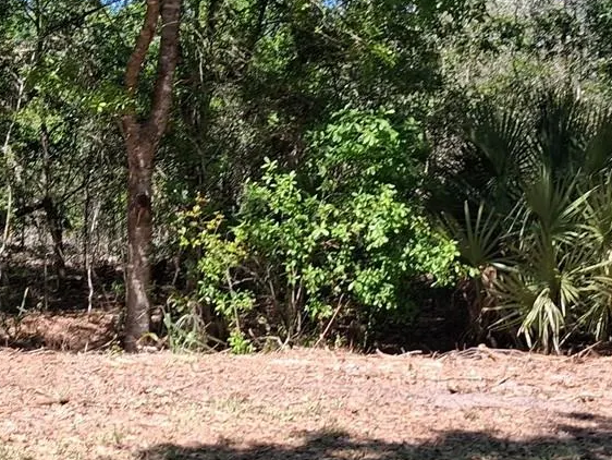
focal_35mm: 74
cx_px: 210
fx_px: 1309
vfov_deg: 19.9
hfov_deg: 26.2
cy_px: 298
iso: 25
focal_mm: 3.98
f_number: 1.8
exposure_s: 1/204
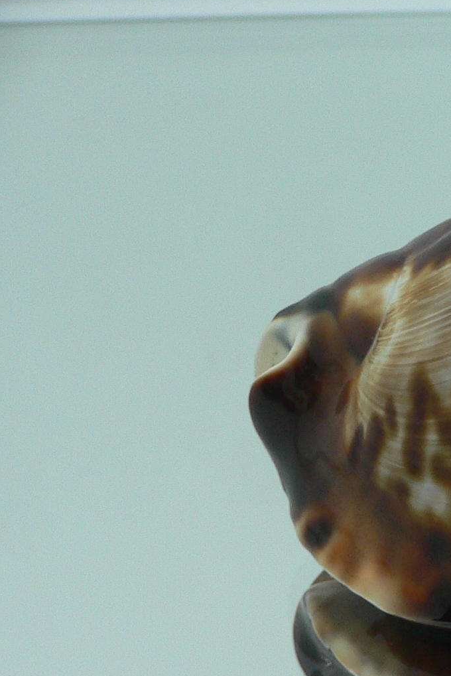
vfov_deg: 27.9
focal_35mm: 72
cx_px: 646
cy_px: 439
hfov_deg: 17.3
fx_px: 1352
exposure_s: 1/60
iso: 100
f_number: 2.8
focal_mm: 4.6
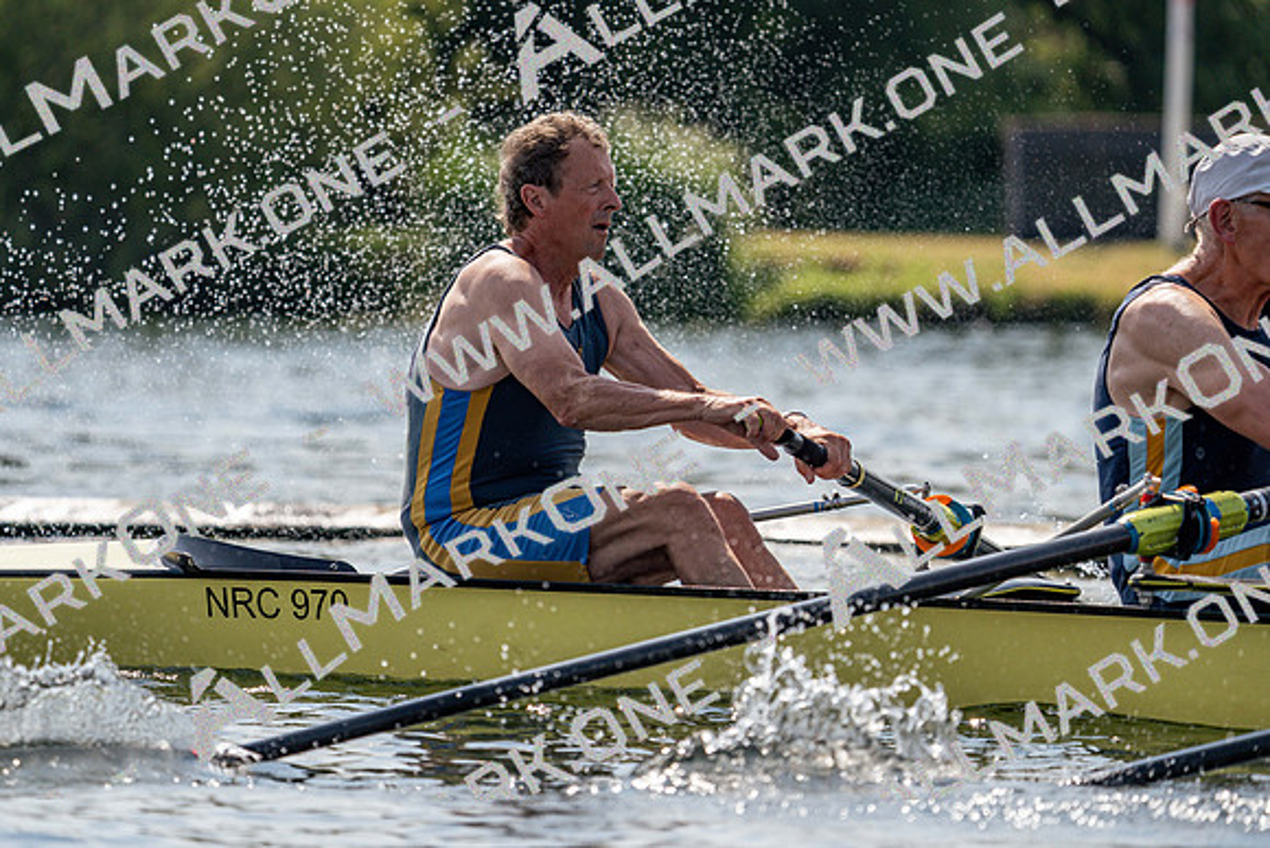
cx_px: 635
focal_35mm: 341
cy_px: 424
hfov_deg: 6.0
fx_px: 12032
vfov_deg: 4.0
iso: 200
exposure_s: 1/1600
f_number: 6.3
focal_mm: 341
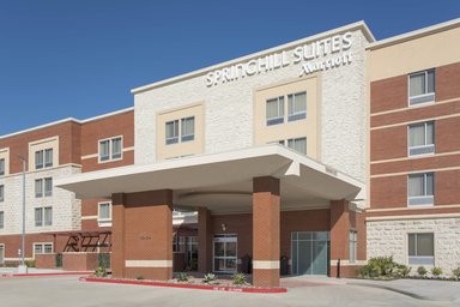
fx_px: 409
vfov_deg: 41.1
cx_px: 230
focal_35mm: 32
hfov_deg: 58.7
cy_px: 154
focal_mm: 32
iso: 100
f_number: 10
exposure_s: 1/250
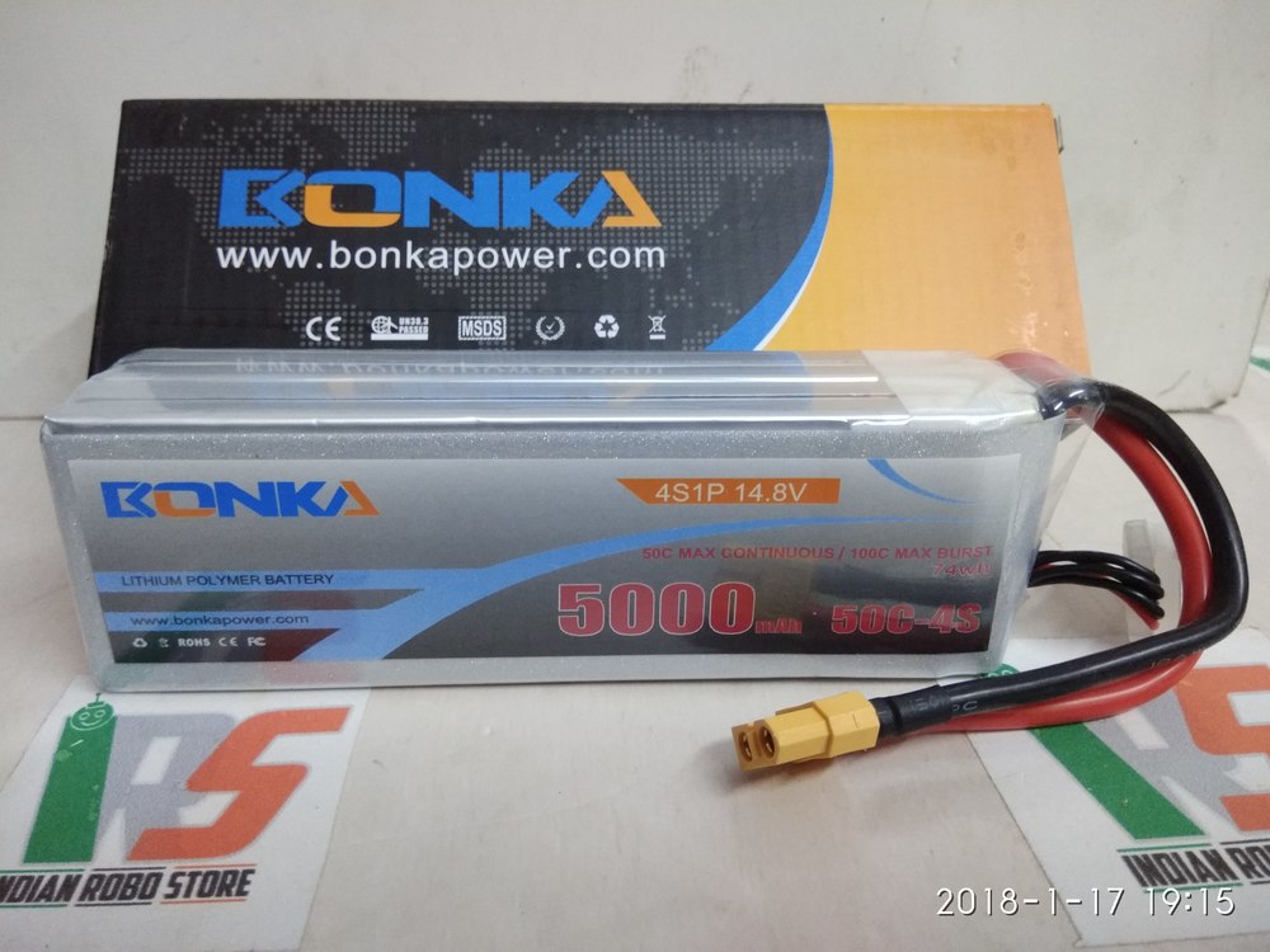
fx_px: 770
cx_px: 635
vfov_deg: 63.4
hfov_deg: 79.0
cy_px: 476
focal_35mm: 21
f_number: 2
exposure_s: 1/17
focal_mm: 3.57
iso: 640
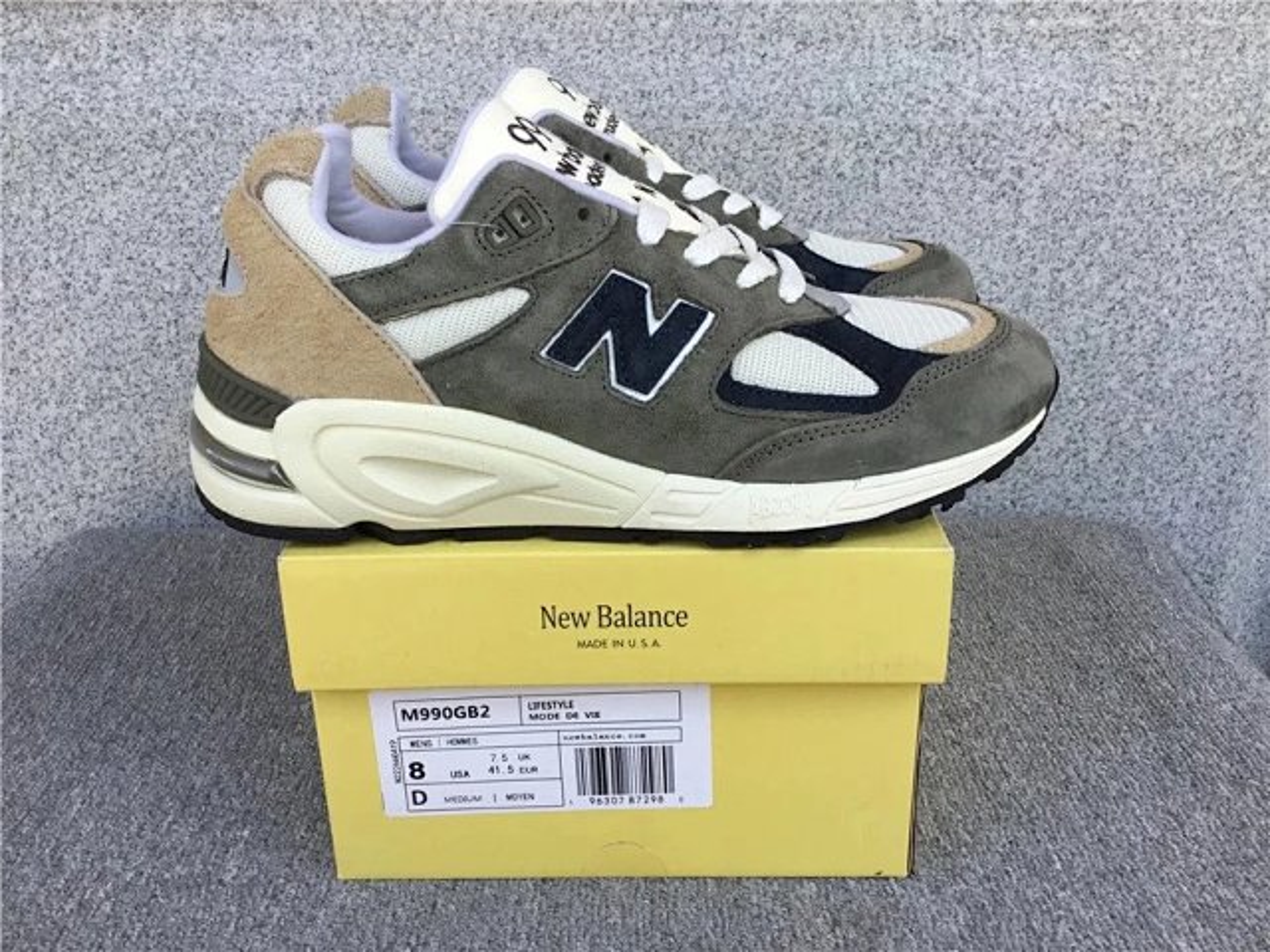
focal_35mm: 31
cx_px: 635
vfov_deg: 45.4
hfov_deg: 58.4
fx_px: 1137
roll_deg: +1.4
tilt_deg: -21.3
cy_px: 476
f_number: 2.4
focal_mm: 3.3
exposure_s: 1/242
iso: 25
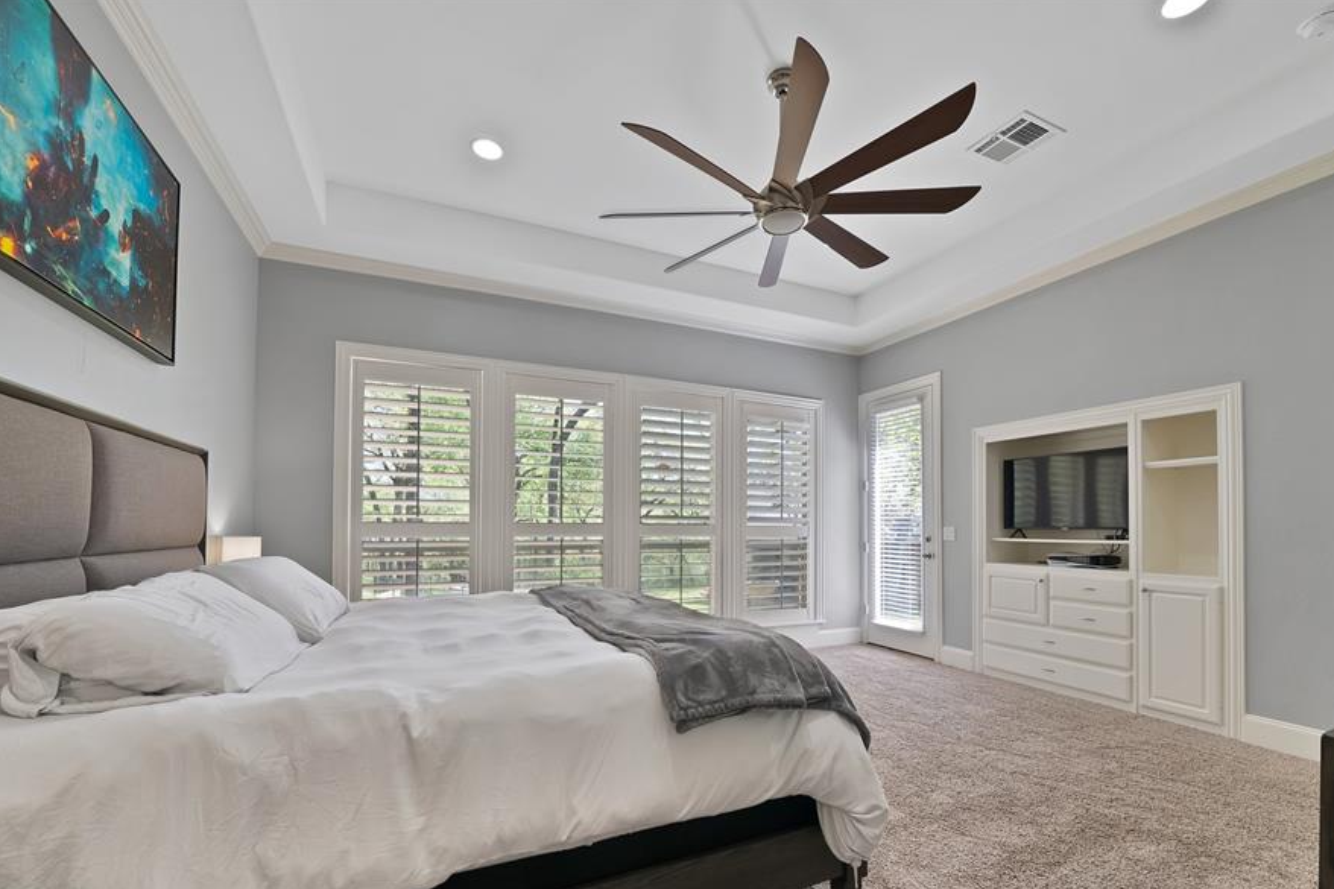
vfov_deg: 80.6
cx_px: 676
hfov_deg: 104.3
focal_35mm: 14
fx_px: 519
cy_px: 513
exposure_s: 1/13
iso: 640
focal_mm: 12
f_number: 9
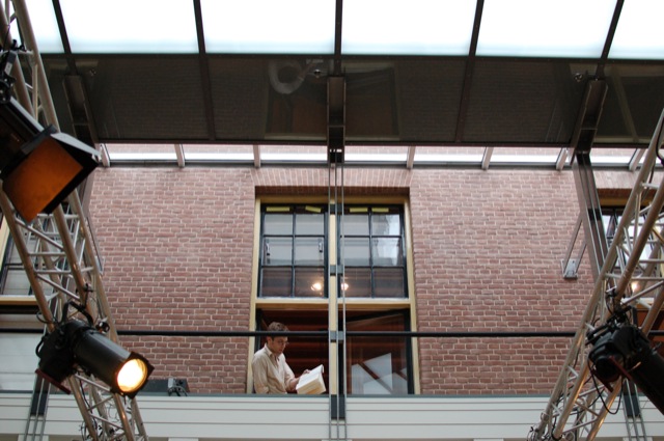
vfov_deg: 25.7
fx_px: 967
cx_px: 332
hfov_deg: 37.9
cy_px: 220
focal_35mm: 52
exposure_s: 1/60
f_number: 4
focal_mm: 35
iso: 800
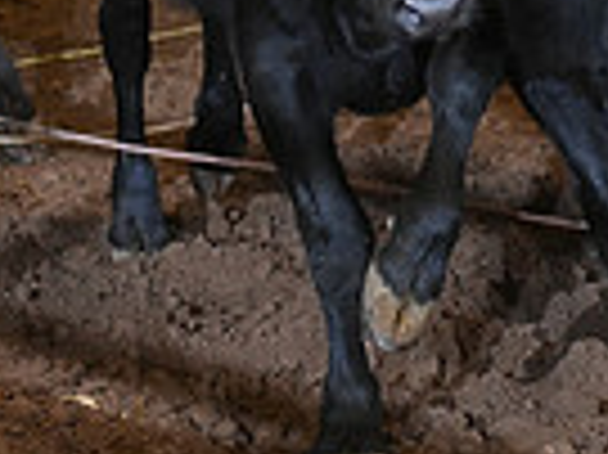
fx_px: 5072
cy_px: -389
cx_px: 878
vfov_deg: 5.1
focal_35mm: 289
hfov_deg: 6.8
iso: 3200
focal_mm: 70
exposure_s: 1/250
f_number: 2.8
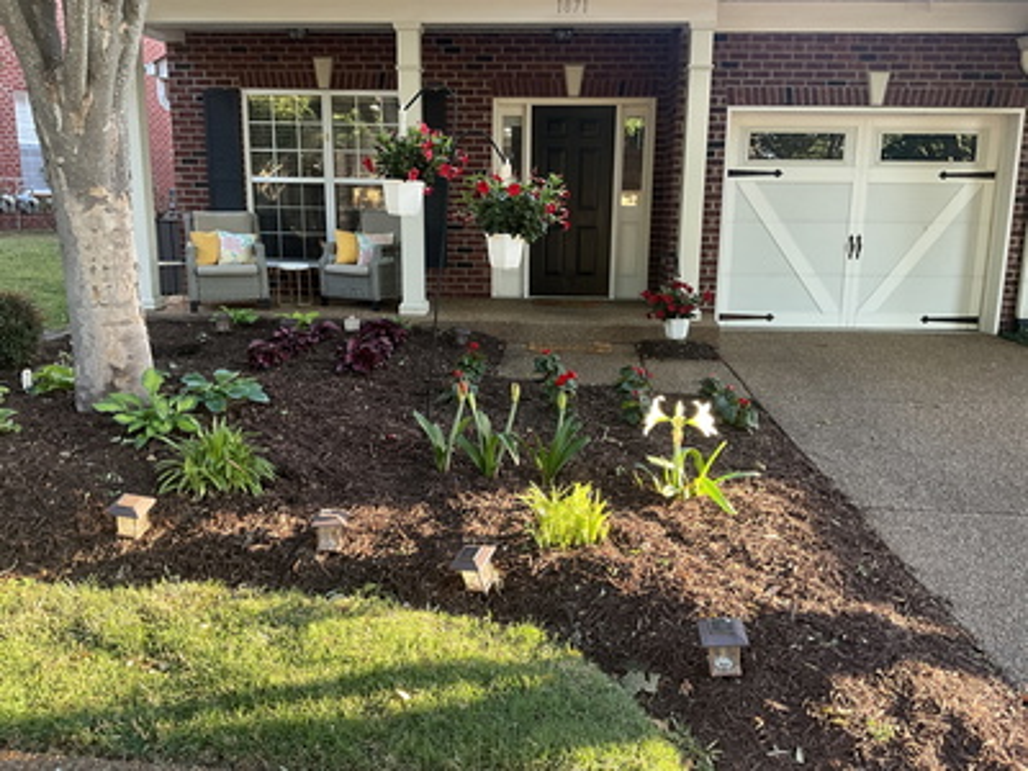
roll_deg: -1.5
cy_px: 386
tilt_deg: -12.4
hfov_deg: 61.7
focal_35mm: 29
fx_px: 861
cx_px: 514
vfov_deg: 48.2
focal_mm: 3
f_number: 1.8
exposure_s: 1/122
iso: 64
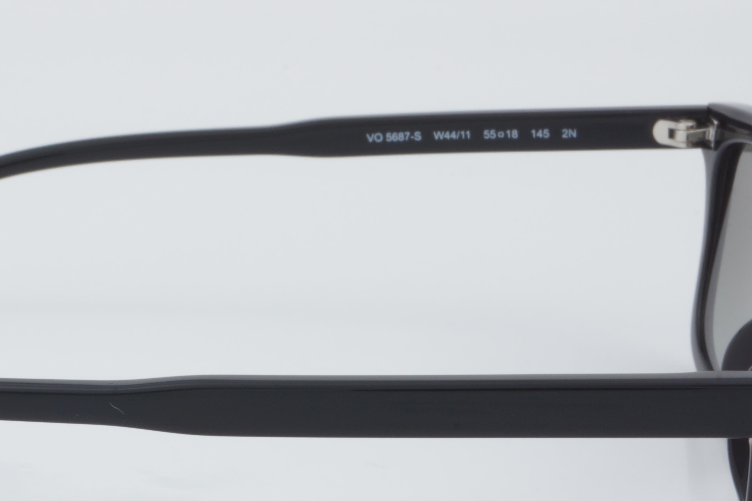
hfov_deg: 14.2
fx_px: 3008
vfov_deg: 9.5
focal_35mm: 144
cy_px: 353
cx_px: 161
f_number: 32
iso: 100
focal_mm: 50
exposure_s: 1/3
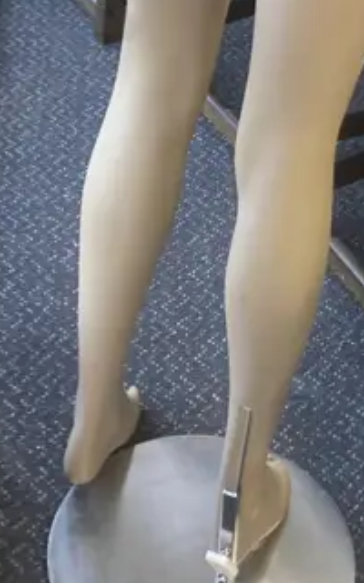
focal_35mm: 95
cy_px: -195
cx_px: 266
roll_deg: -3.2
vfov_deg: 19.9
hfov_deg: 13.7
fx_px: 1508
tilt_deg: -22.3
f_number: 1.8
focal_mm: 3.99
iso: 50
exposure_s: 1/50
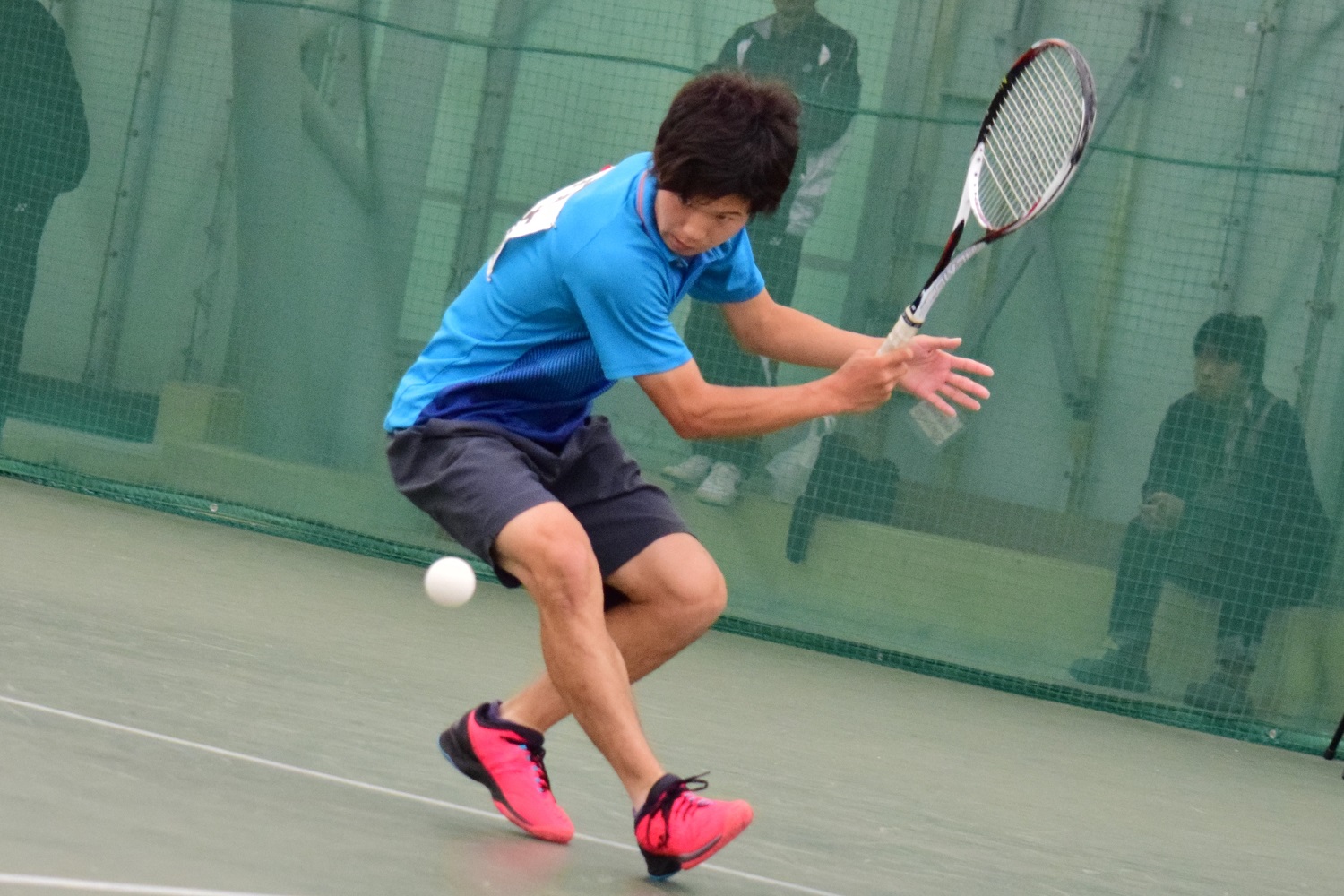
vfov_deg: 10.6
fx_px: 4816
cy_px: 448
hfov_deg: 15.9
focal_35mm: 129
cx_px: 672
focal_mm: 86
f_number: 4.5
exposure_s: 1/800
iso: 2500
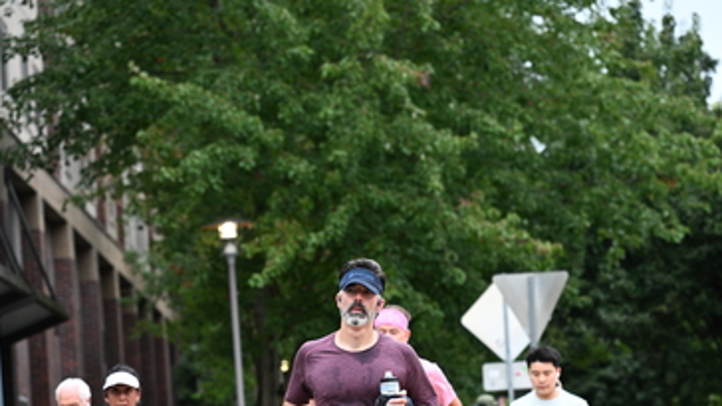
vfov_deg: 6.4
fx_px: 3639
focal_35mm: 190
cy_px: 374
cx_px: 360
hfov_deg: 11.3
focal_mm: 120
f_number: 4
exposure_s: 1/640
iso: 1600
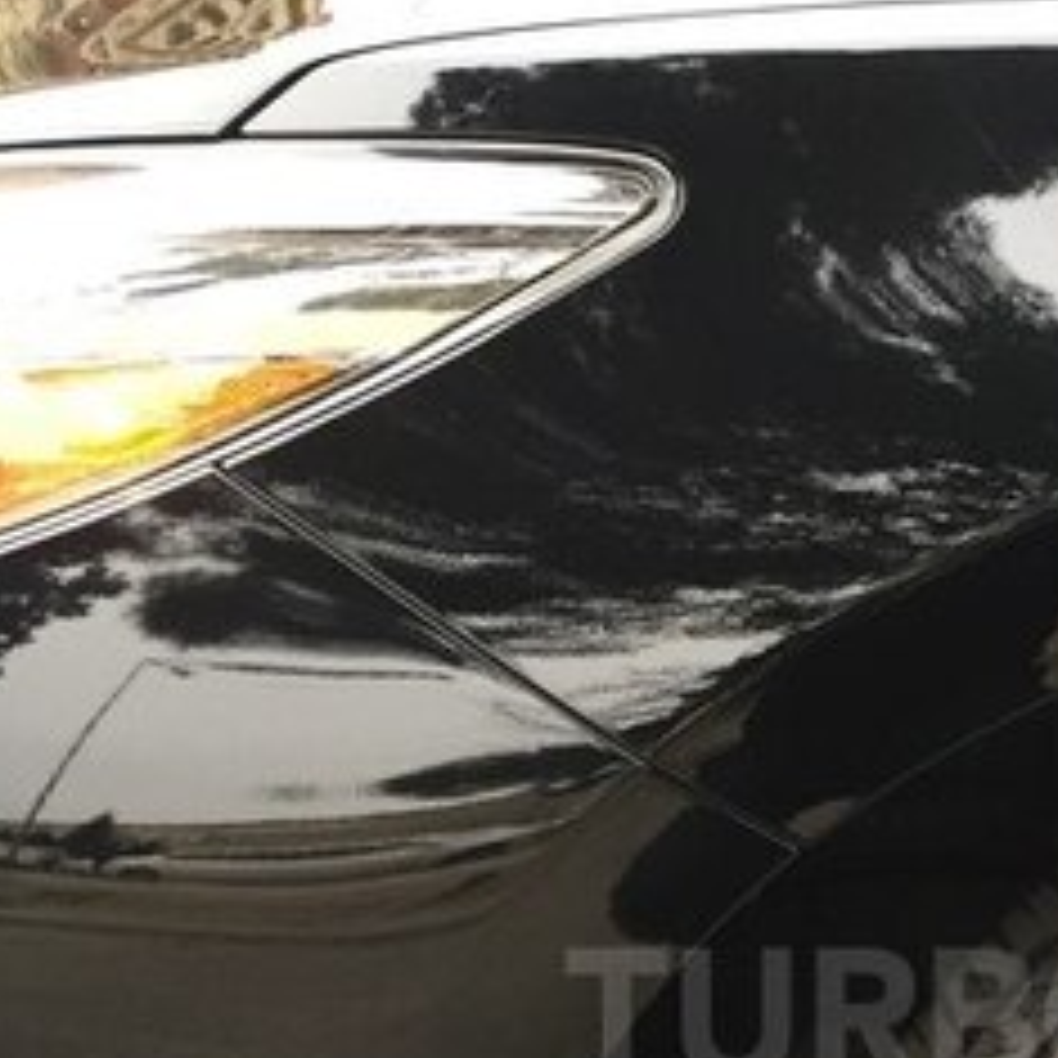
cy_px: 1015
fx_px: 2490
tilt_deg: -25.0
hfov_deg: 23.1
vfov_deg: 23.2
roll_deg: -3.8
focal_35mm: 72
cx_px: 1026
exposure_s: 1/33
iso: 64
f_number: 2.2
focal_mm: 4.15
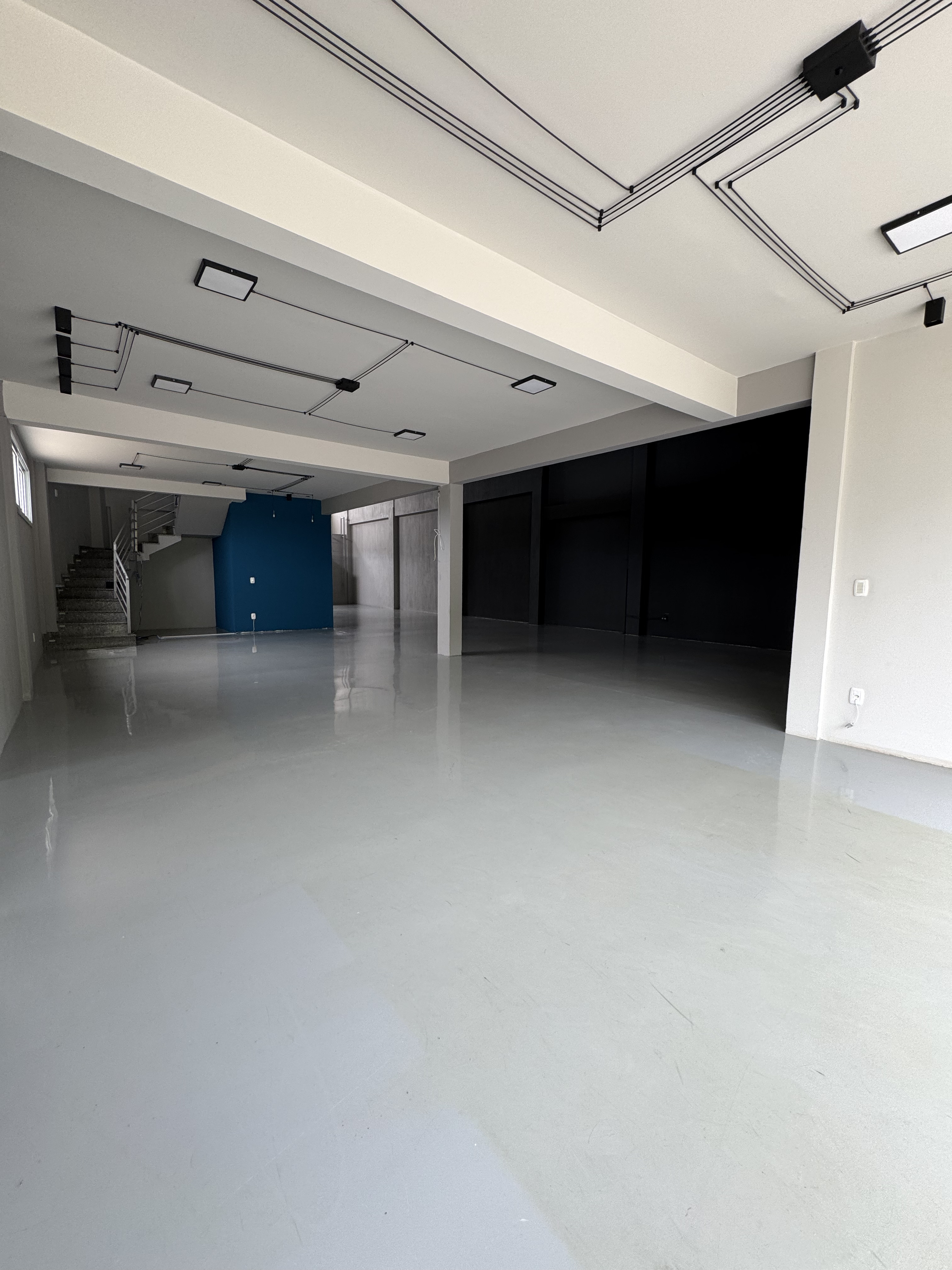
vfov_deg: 102.1
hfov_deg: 85.7
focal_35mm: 14
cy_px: 635
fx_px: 513
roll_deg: +0.0
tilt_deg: -6.3
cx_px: 476
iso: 64
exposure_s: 1/99
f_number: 2.2
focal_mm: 2.22
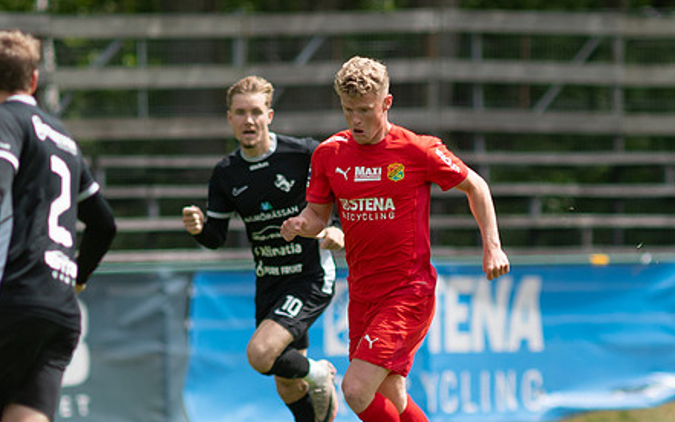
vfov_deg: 1.2
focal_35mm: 1065
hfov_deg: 2.0
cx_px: 425
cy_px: 375
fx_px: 19599
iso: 100
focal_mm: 300
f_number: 3.2
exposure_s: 1/2500
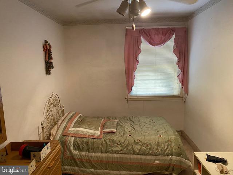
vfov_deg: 53.1
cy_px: 88
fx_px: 175
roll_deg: +2.4
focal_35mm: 26
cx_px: 116
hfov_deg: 67.3
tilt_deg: -10.6
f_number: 1.8
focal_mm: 4.25
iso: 500
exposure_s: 1/40
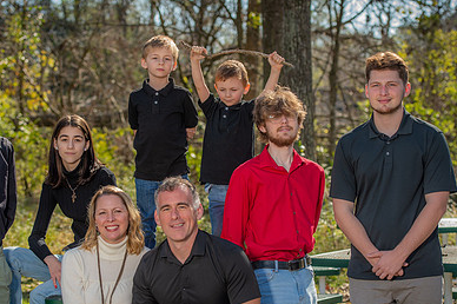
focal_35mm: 112
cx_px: 206
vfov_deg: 12.2
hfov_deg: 18.3
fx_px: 1421
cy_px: 200
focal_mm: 75
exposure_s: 1/250
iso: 50
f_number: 4
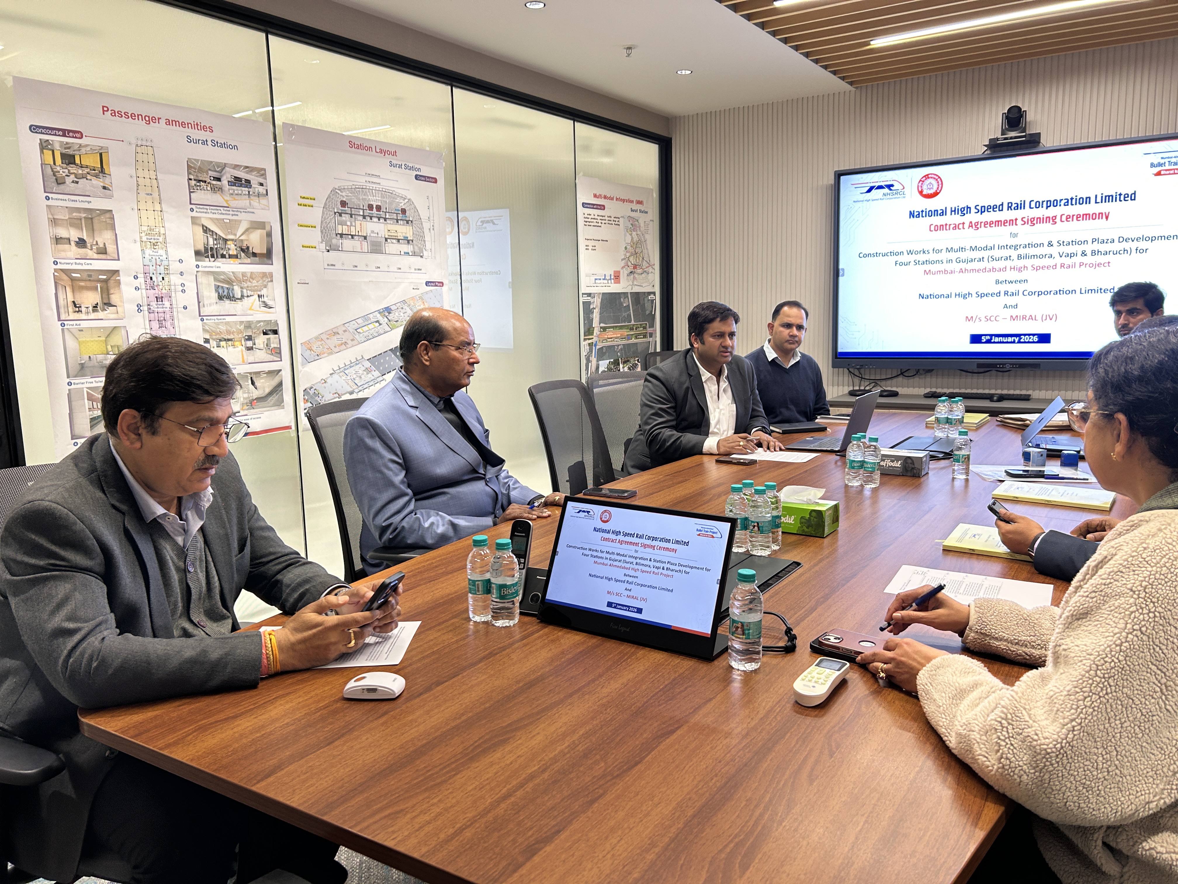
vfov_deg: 53.1
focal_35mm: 26
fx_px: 885
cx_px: 589
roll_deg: +2.0
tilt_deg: -7.4
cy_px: 442
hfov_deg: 67.3
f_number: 1.5
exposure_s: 1/50
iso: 80
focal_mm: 5.7
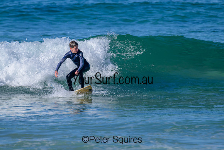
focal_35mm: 770
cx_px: 99
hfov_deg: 2.7
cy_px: 60
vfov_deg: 1.8
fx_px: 4793
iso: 400
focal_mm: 560
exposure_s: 1/2000
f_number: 8
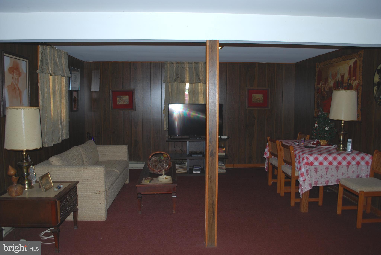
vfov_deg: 48.0
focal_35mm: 27
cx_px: 190
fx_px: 286
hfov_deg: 67.3
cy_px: 128
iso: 200
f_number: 3.5
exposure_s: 1/60
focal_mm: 18
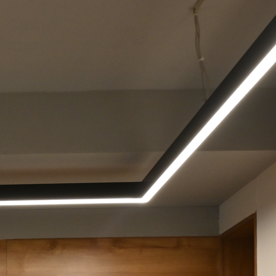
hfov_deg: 25.3
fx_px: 541
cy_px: 412
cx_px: -67
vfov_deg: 23.2
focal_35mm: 60
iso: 250
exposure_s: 1/8
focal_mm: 14
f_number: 8
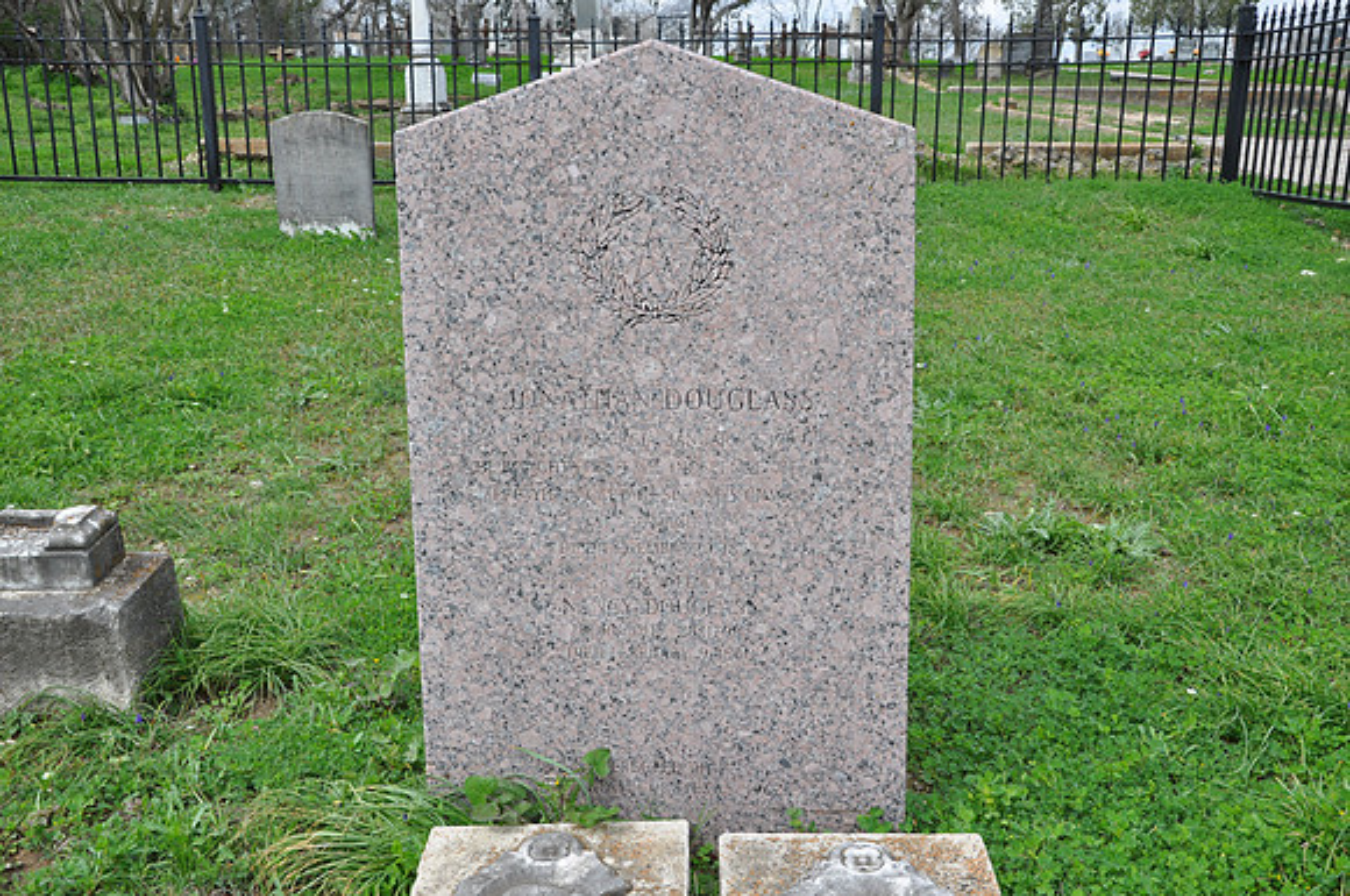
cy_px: 448
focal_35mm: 36
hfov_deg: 53.2
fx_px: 1348
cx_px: 675
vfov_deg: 36.8
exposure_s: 1/200
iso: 200
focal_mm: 24
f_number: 7.1
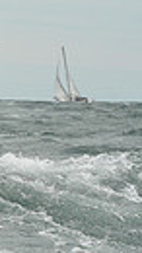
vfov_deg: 6.5
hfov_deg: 3.5
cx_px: -414
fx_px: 2185
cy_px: -114
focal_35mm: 326
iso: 320
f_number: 11
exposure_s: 1/1250
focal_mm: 70
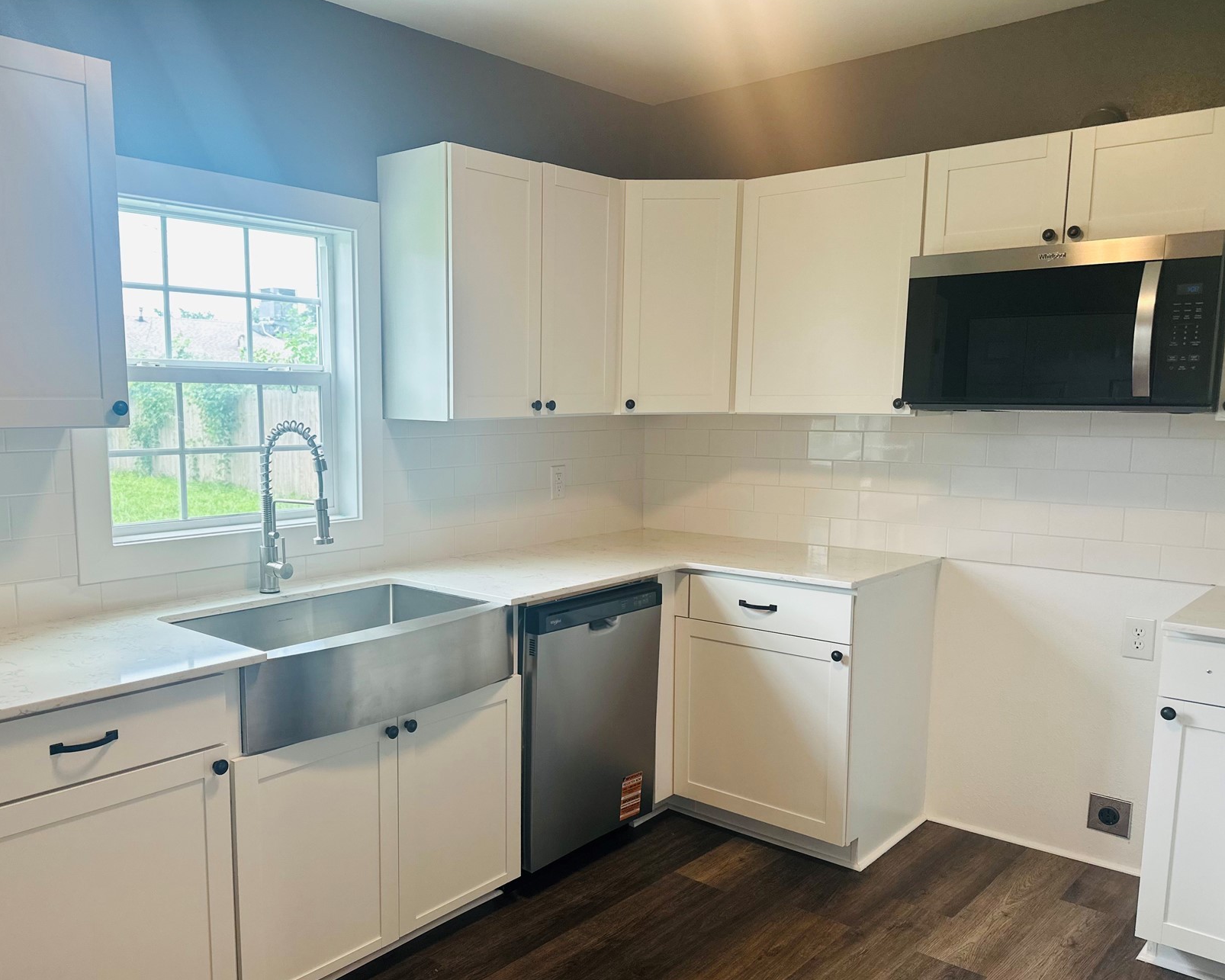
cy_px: 541
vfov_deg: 51.4
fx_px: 1015
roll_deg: -0.9
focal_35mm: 28
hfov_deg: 61.8
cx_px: 511
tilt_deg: -7.7
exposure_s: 1/120
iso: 80
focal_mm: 6.86
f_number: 1.78
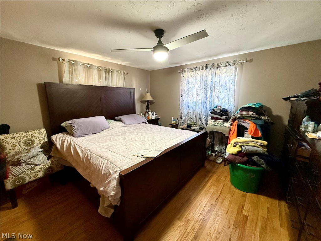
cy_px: 120
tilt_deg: -9.0
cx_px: 160
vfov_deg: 85.7
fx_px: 130
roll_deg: -0.4
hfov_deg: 102.1
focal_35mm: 14
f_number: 2.2
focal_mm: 2.22
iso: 500
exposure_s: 1/120
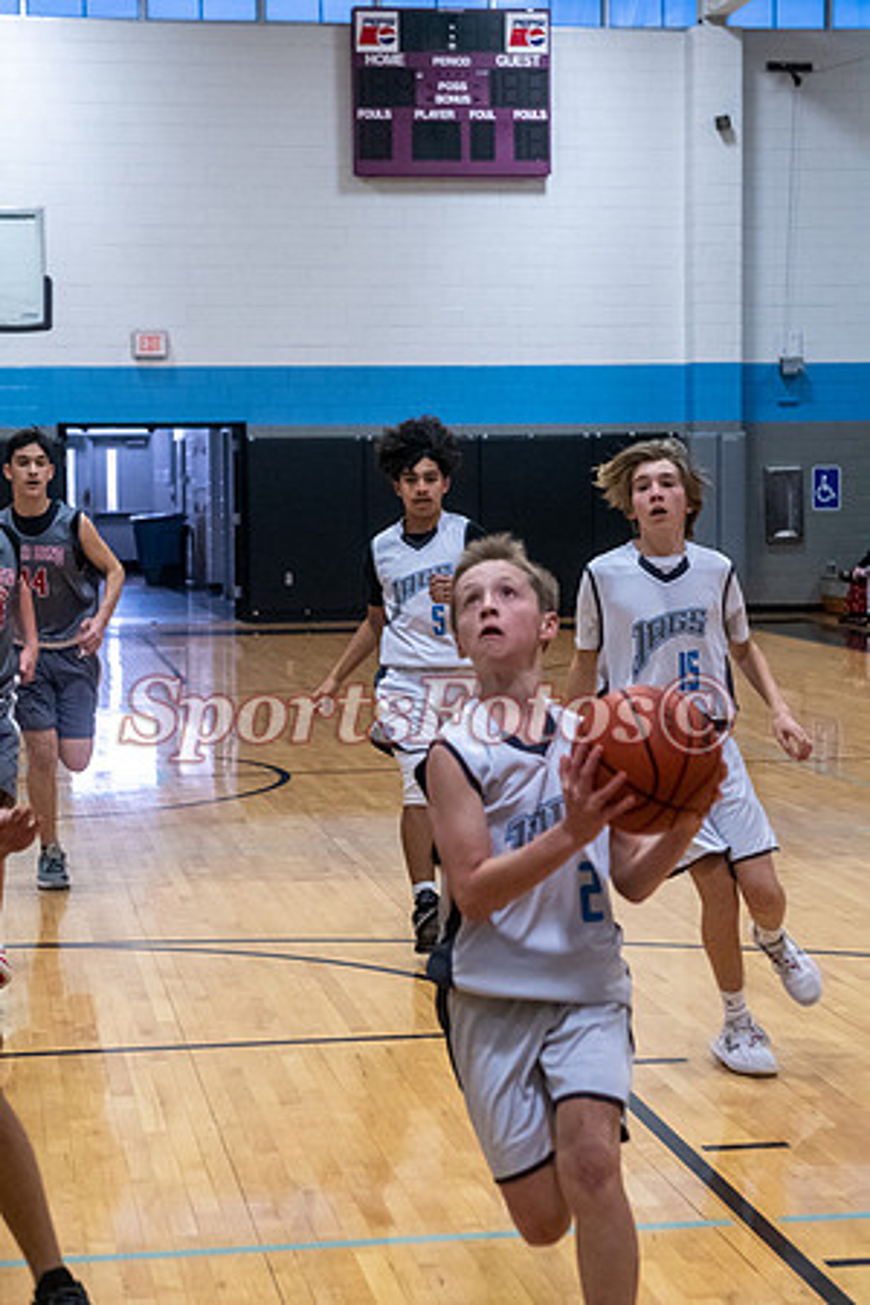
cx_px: 435
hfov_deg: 16.6
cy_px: 652
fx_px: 2990
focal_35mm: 82
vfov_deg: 24.6
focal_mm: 55
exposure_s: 1/500
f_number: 4
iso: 4000
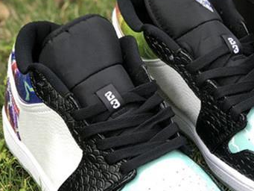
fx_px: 896
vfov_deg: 12.2
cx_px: 229
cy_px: 94
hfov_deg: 15.9
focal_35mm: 122
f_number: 2.4
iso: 16
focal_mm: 6
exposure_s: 1/120
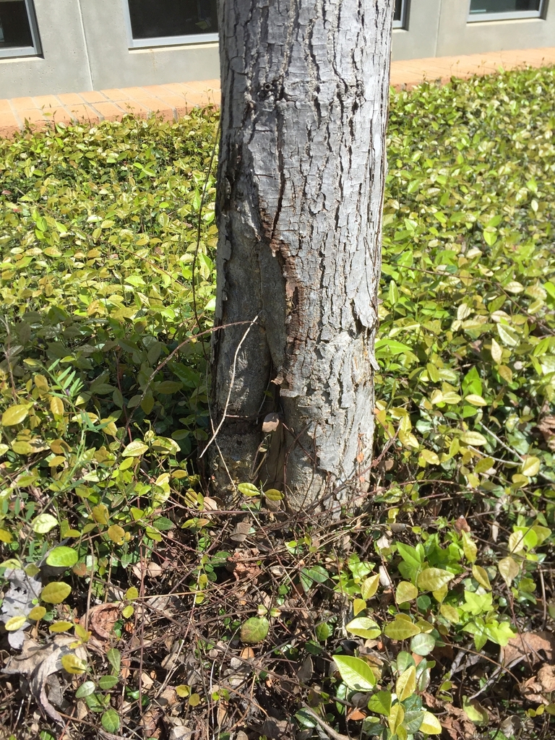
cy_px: 370
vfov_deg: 61.7
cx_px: 278
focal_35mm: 29
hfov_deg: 48.2
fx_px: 620
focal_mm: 4.15
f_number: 2.2
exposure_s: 1/1647
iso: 32
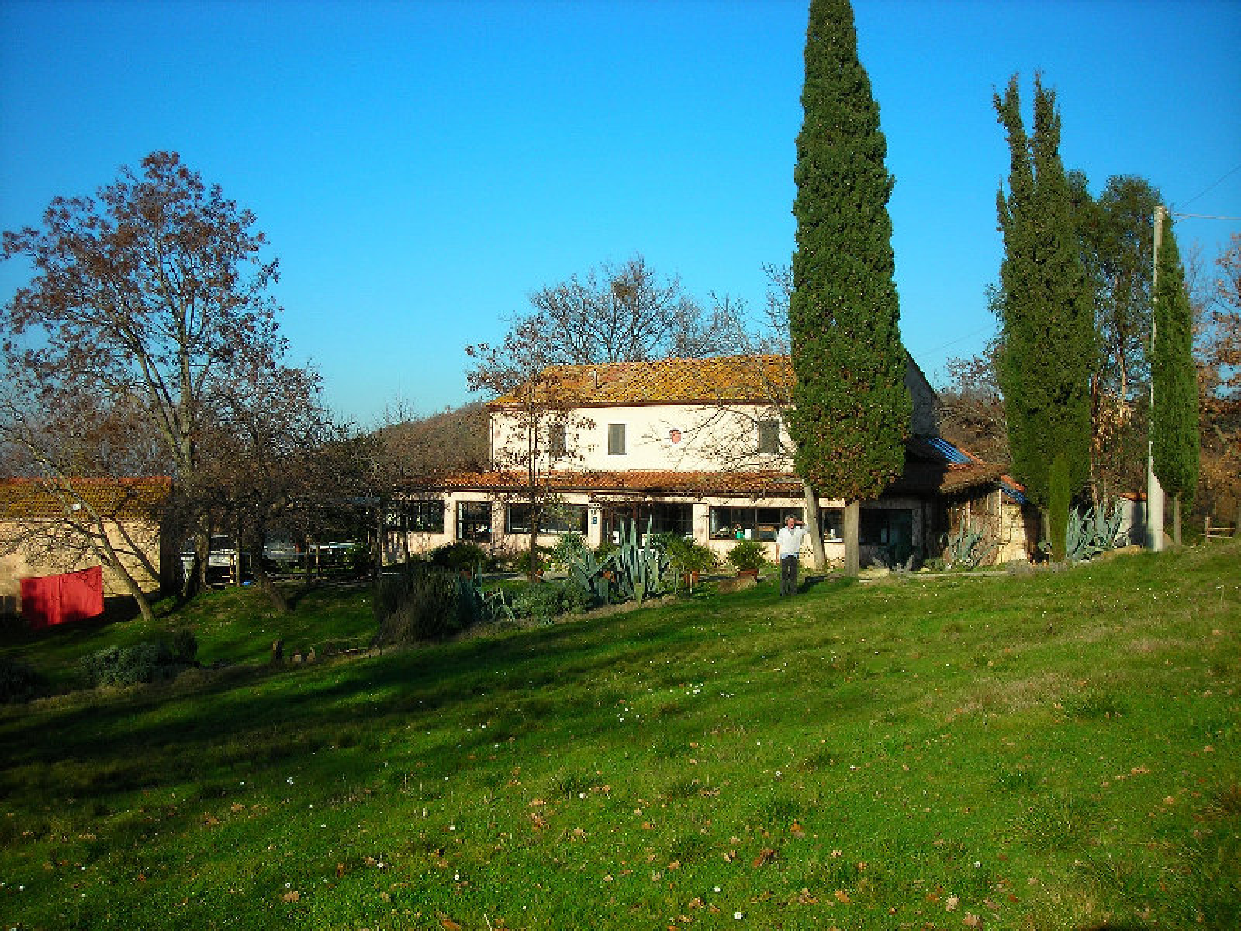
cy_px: 466
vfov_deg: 35.1
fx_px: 1470
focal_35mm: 41
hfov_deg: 45.8
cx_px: 620
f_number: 6.6
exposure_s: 1/174
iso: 50
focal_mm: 6.8
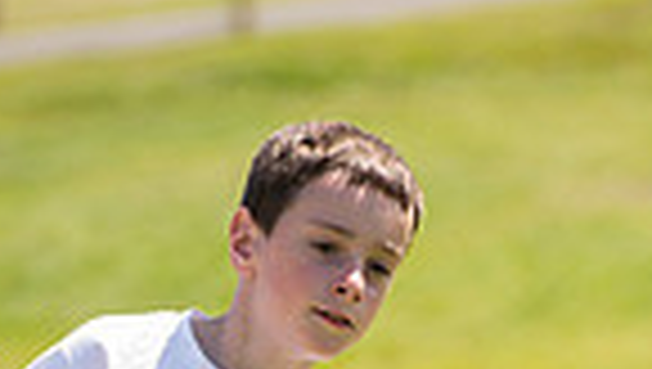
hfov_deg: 3.3
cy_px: 846
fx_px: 11235
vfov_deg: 1.9
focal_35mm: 649
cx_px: 423
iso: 100
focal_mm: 200
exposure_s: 1/400
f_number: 4
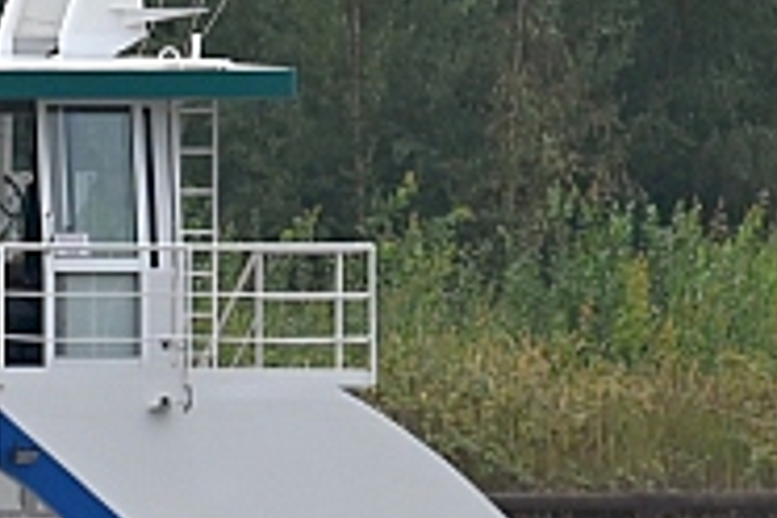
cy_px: 457
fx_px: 34466
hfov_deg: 1.3
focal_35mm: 1597
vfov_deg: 0.9
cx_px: -1140
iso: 200
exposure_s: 1/1250
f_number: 5.6
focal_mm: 290
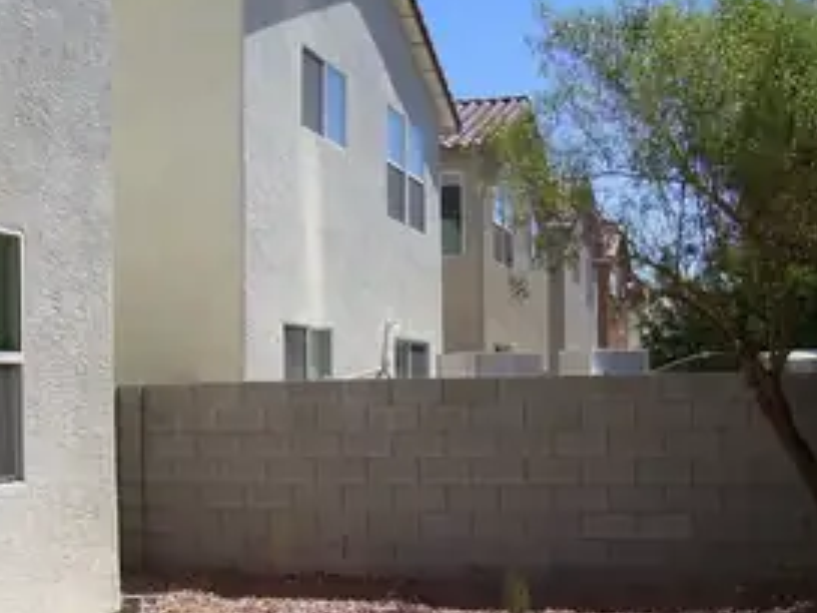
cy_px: 409
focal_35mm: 50
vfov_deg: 28.9
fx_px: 1180
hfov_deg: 38.2
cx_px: 448
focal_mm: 5.6
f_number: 4.8
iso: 80
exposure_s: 1/500
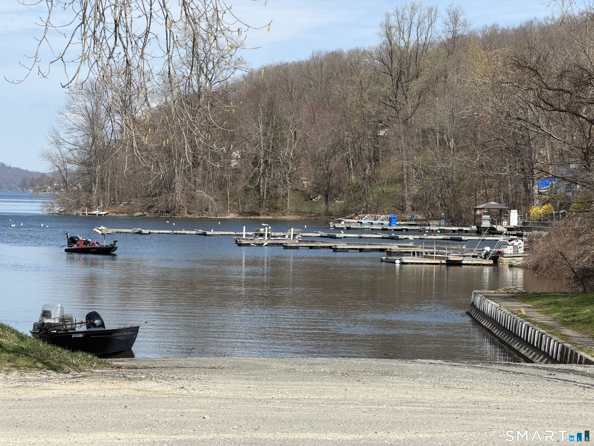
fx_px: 1716
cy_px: 223
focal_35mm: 100
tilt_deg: -0.3
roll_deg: -0.8
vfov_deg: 14.8
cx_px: 297
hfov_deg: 19.6
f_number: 2.8
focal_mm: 16.89
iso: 32
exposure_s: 1/638
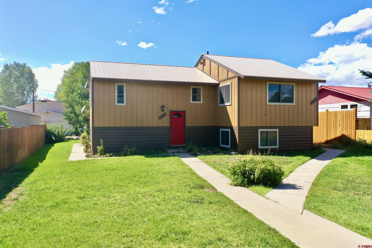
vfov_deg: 46.4
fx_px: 289
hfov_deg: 65.5
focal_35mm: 28
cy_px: 124
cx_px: 186
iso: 100
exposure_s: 1/120
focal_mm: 10.26
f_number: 4
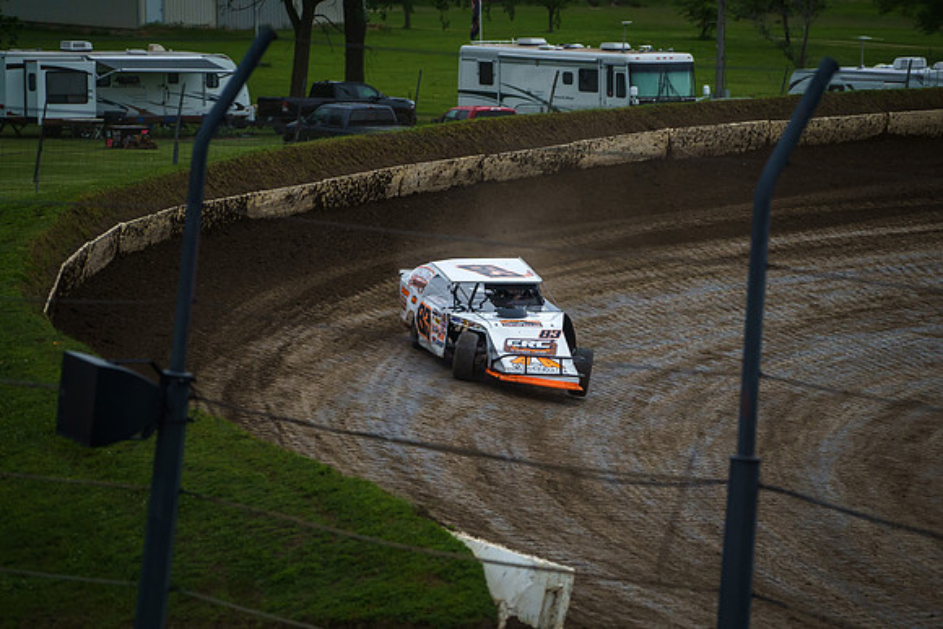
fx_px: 6384
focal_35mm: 244
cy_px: 321
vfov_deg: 5.6
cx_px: 511
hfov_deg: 8.4
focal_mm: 200
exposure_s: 1/1600
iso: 1250
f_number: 4.5
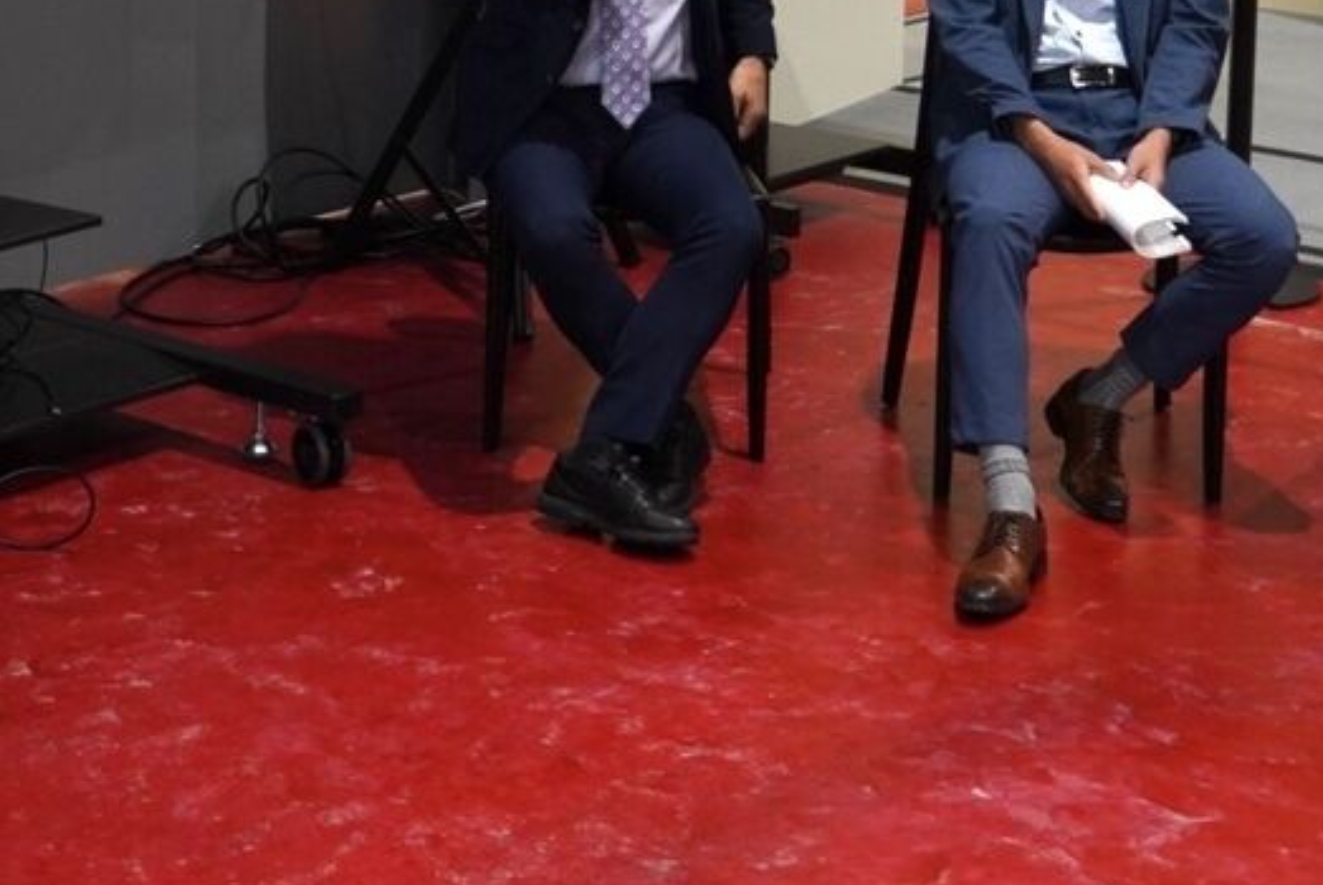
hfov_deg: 21.1
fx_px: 3542
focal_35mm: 96
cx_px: 405
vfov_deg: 13.8
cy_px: -192
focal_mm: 25
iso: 1000
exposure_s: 1/100
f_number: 4
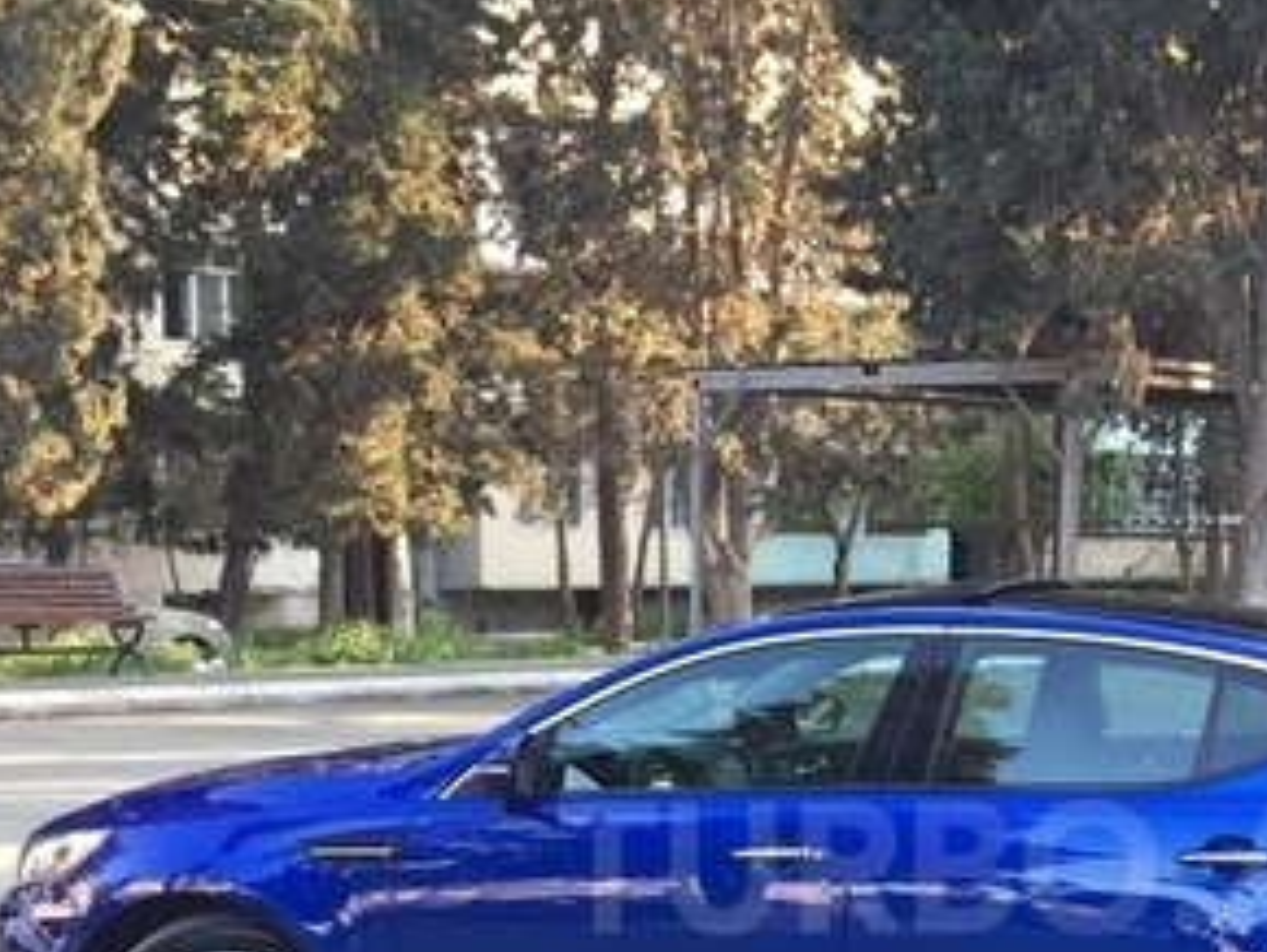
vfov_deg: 21.8
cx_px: 1005
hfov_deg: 28.8
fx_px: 2418
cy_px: 867
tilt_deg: -8.6
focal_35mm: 66
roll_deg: -1.5
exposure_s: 1/100
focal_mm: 4.15
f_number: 2.2
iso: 50
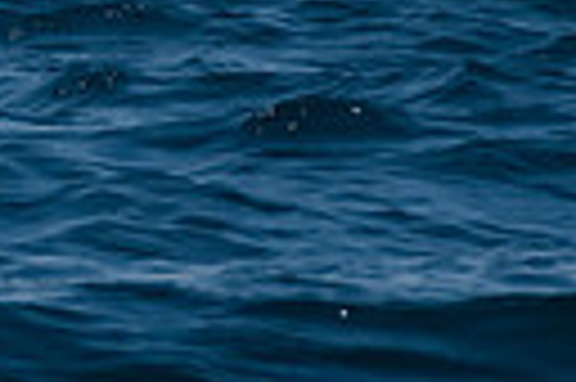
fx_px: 27149
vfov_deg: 0.8
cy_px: -333
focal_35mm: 1699
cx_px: -666
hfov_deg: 1.2
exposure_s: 1/1600
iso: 640
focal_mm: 250
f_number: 14
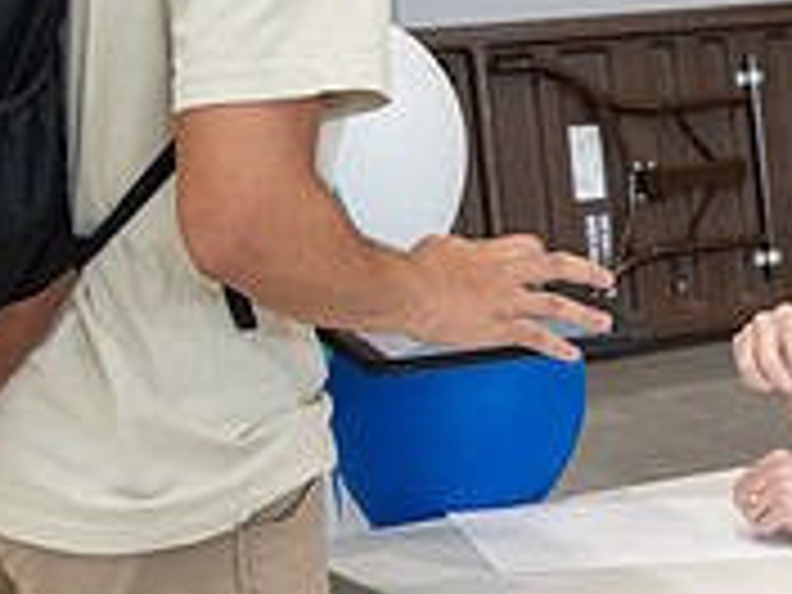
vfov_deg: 12.0
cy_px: 259
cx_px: 890
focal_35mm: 123
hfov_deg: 15.6
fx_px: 2814
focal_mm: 38
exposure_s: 1/250
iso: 2000
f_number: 4
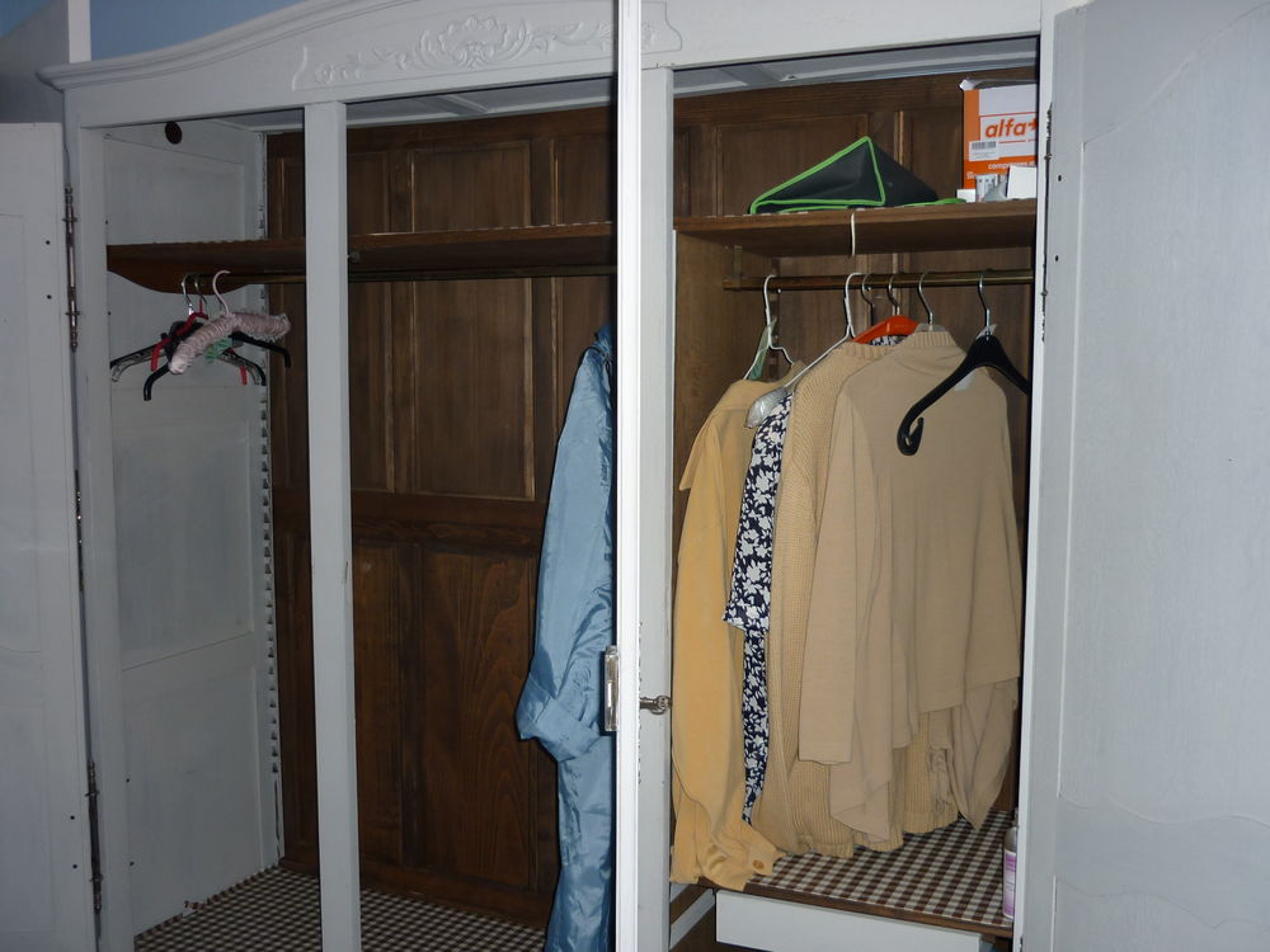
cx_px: 635
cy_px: 476
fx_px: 1211
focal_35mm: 33
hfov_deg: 55.4
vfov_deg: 42.9
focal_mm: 5.5
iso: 100
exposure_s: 1/30
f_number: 2.8
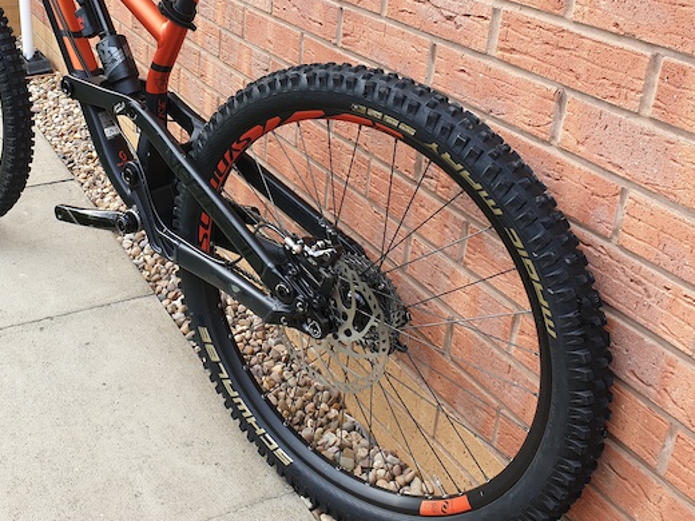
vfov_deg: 35.2
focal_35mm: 40
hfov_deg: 45.8
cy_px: 136
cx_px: 210
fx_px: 803
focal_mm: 4.3
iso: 50
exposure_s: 1/160
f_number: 2.4
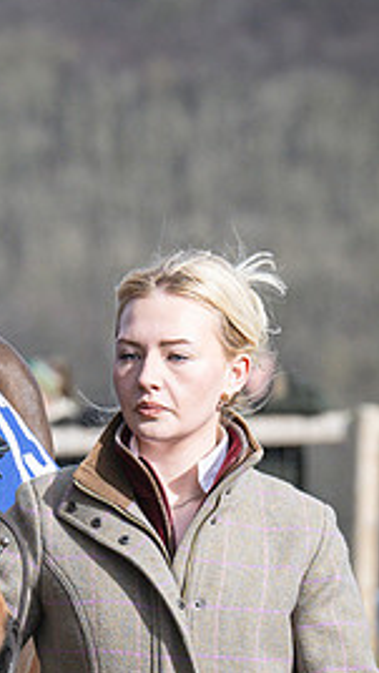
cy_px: 427
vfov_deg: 3.4
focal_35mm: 633
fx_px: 11295
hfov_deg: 1.9
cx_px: 7
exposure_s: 1/1600
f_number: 5.6
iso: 400
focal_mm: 160
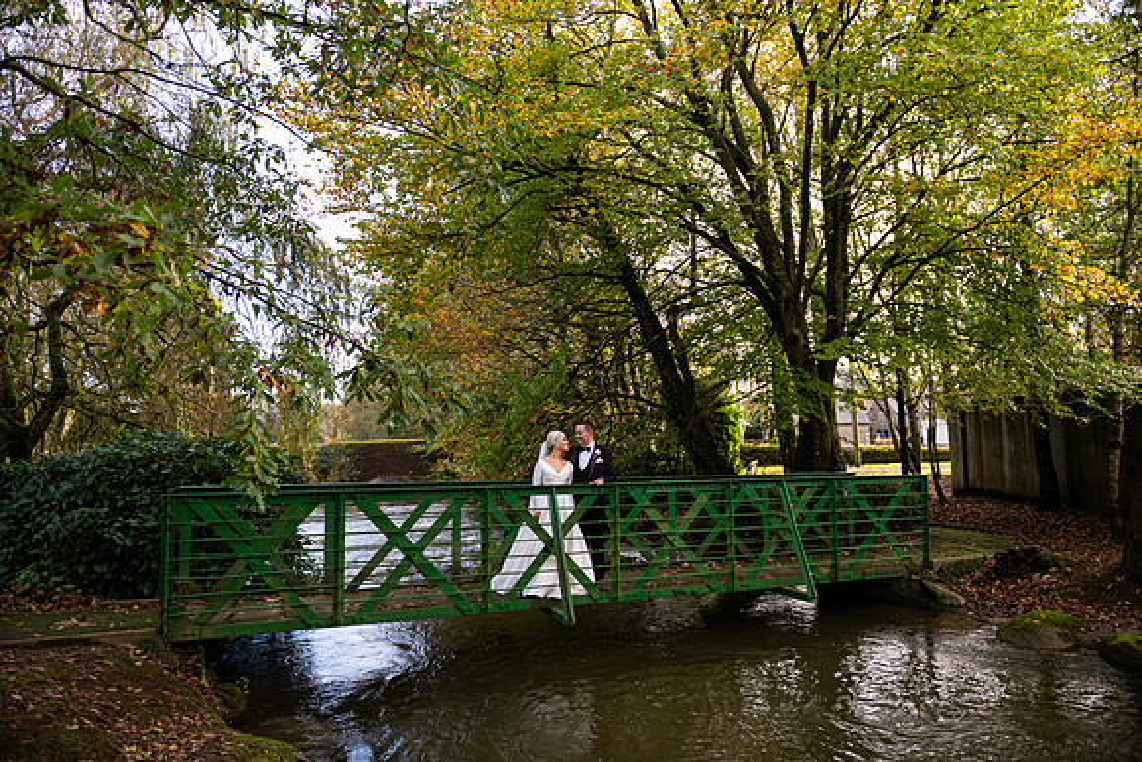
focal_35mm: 24
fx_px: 761
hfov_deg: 73.7
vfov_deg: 53.2
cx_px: 571
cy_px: 381
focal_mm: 24
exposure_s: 1/160
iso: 160
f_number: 3.5
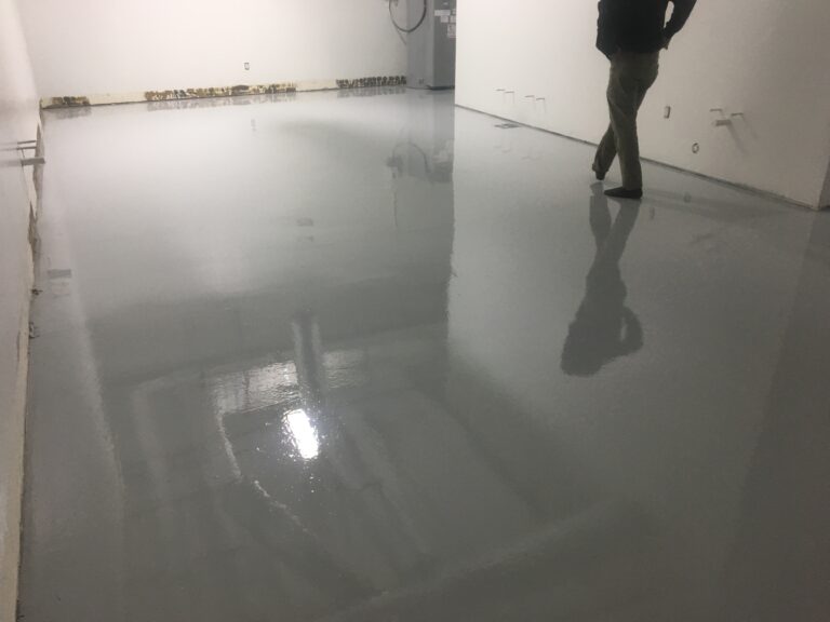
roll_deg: +0.0
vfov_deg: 48.2
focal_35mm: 29
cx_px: 415
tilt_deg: -25.2
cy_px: 311
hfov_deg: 61.7
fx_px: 695
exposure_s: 1/30
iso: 40
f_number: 2.2
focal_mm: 4.15
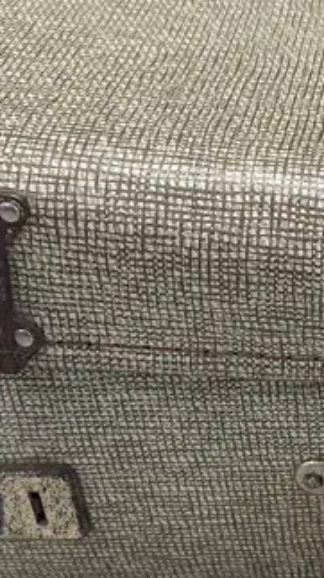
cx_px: 485
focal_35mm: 83
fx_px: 1271
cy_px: 385
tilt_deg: -41.0
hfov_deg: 13.7
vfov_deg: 25.5
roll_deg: +0.0
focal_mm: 6.86
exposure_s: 1/100
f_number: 1.78
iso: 200
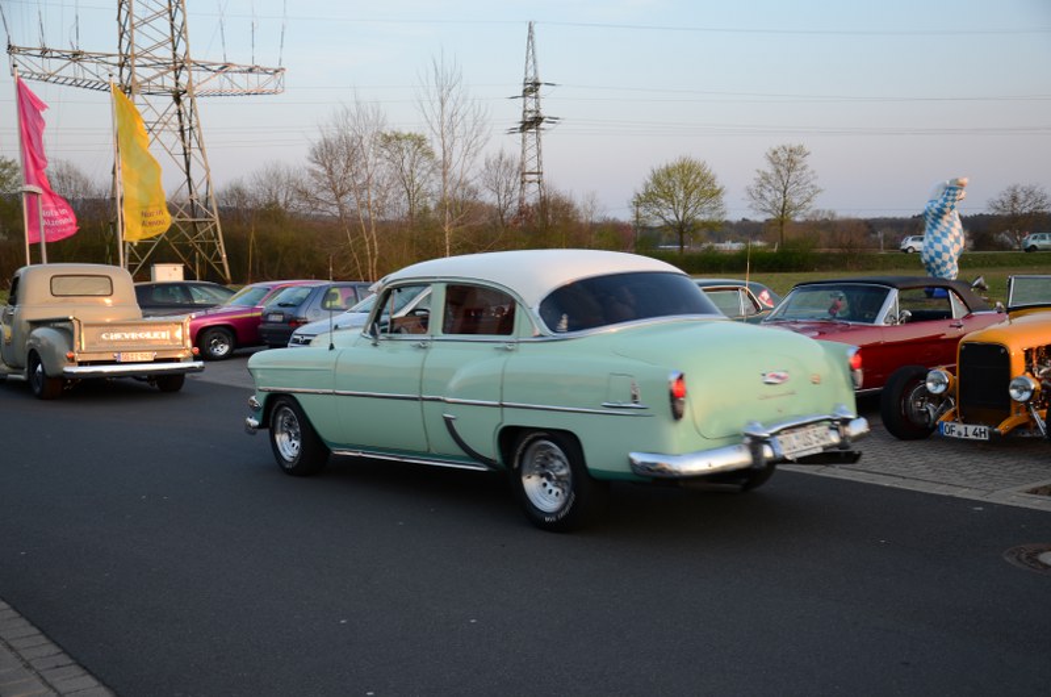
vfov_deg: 34.1
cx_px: 526
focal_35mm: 39
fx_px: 1136
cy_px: 348
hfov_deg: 49.6
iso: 100
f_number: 4.5
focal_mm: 26
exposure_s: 1/80
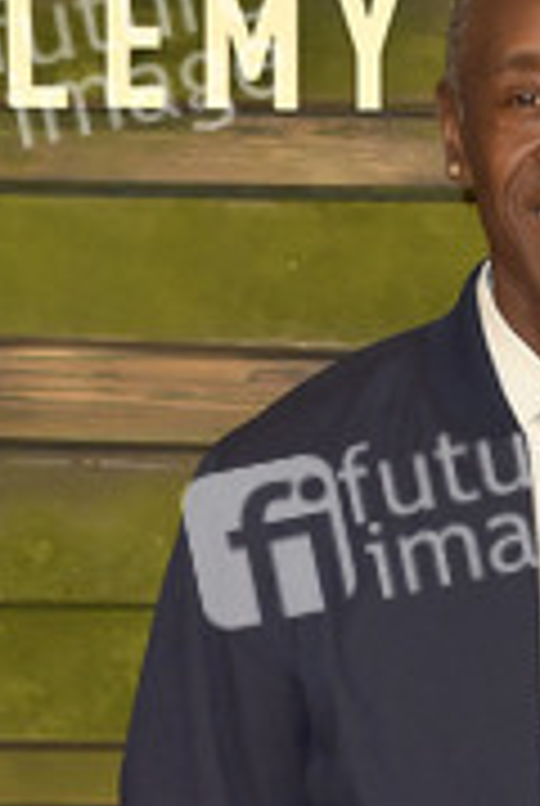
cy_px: 747
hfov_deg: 10.9
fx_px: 2801
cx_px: 547
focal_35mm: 125
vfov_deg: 16.1
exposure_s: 1/250
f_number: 7.1
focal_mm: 56
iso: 320
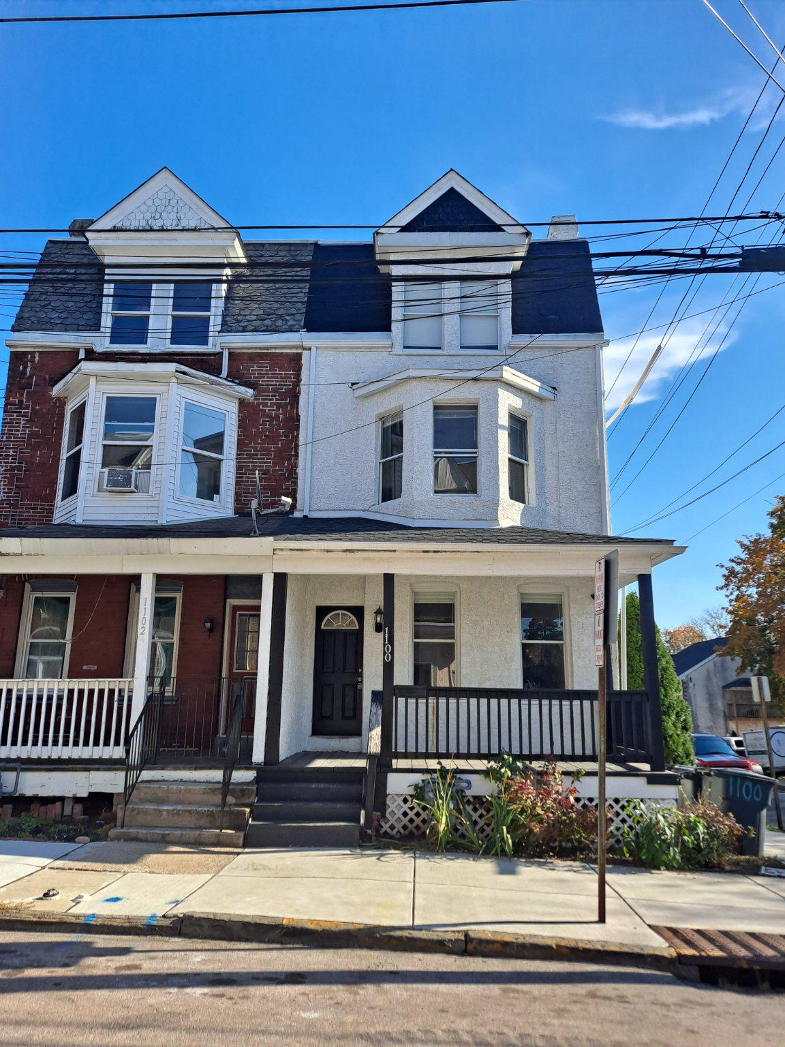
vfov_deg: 69.4
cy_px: 524
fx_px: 756
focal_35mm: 25
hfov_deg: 54.9
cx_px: 392
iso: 32
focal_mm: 4.6
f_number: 2
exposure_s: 1/831
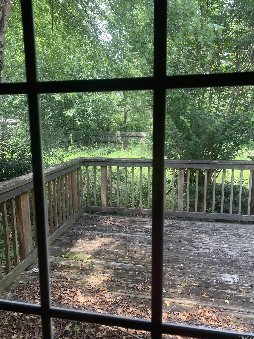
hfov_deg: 53.1
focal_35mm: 26
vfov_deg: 67.3
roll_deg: -2.3
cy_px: 170
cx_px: 127
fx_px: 254
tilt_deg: -8.8
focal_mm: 4.25
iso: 40
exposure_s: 1/122
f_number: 1.8
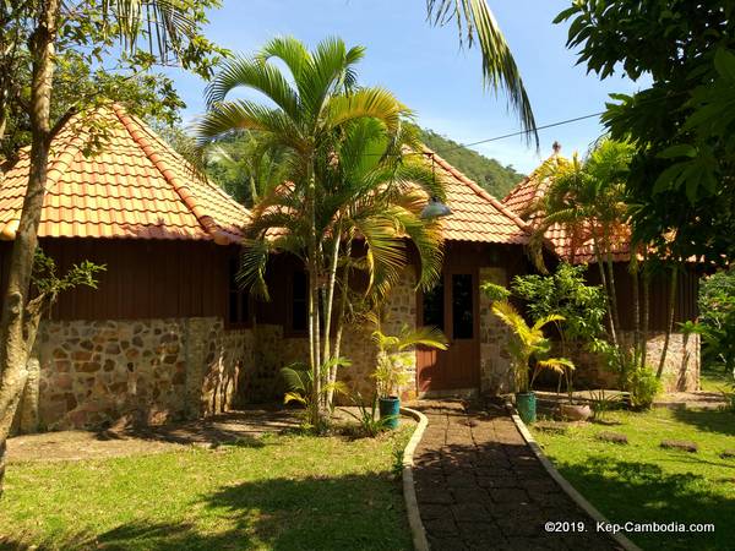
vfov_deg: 53.1
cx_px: 368
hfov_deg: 67.3
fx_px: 552
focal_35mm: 26
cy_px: 276
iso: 40
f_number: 1.7
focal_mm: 3.93
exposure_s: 1/855
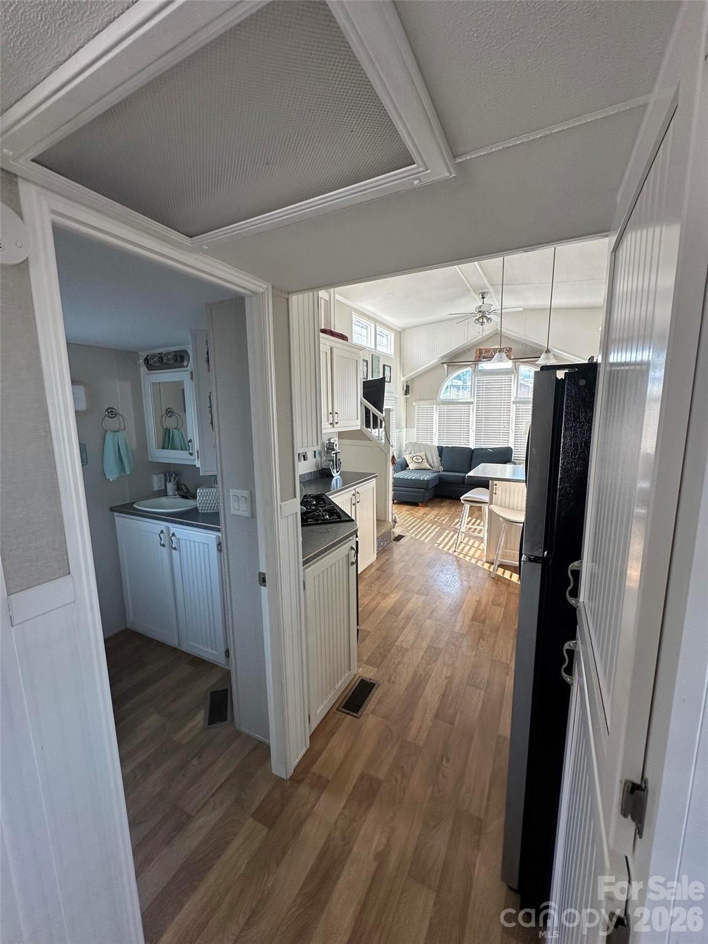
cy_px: 472
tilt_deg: -7.7
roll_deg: +0.6
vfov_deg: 102.1
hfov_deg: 85.7
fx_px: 382
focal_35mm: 14
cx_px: 354
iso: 125
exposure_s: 1/99
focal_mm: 2.22
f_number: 2.2
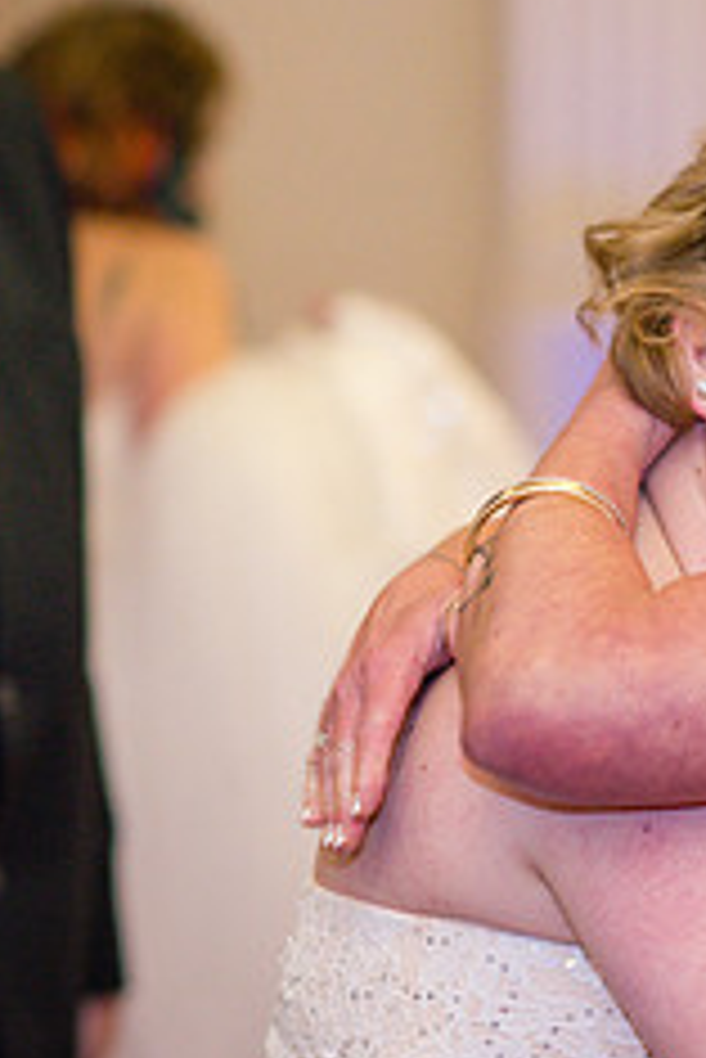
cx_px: 796
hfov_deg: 6.5
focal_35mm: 210
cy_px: 475
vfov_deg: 9.8
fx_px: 6168
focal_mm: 85
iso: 640
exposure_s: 1/125
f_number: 2.2
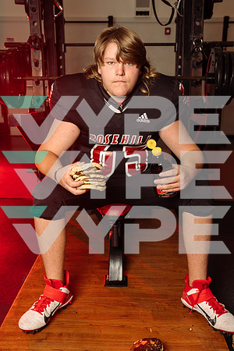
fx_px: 390
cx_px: 117
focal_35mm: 40
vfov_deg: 48.5
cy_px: 176
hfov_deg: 33.4
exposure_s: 1/250
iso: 250
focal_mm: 40
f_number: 6.3
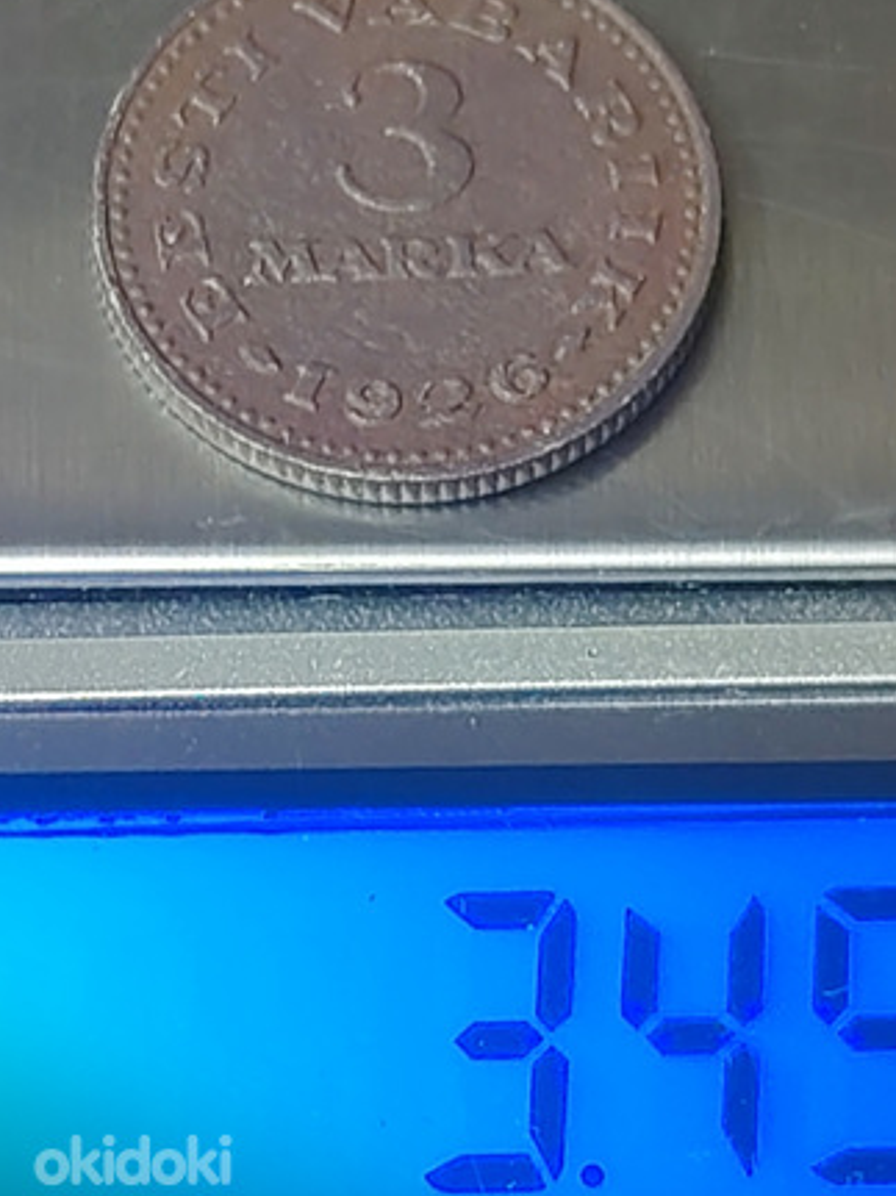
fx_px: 5007
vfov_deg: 13.6
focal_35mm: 145
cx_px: 476
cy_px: 563
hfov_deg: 10.2
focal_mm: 5.25
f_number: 1.75
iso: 844
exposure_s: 1/33.3
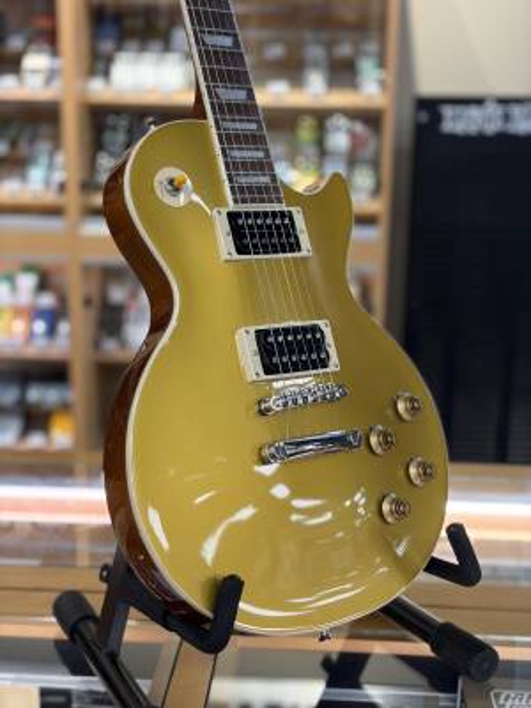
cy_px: 354
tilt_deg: -14.9
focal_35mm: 52
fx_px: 1064
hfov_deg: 28.0
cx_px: 266
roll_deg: -1.0
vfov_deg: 36.8
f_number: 1.6
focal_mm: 5.96
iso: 50
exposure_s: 1/60
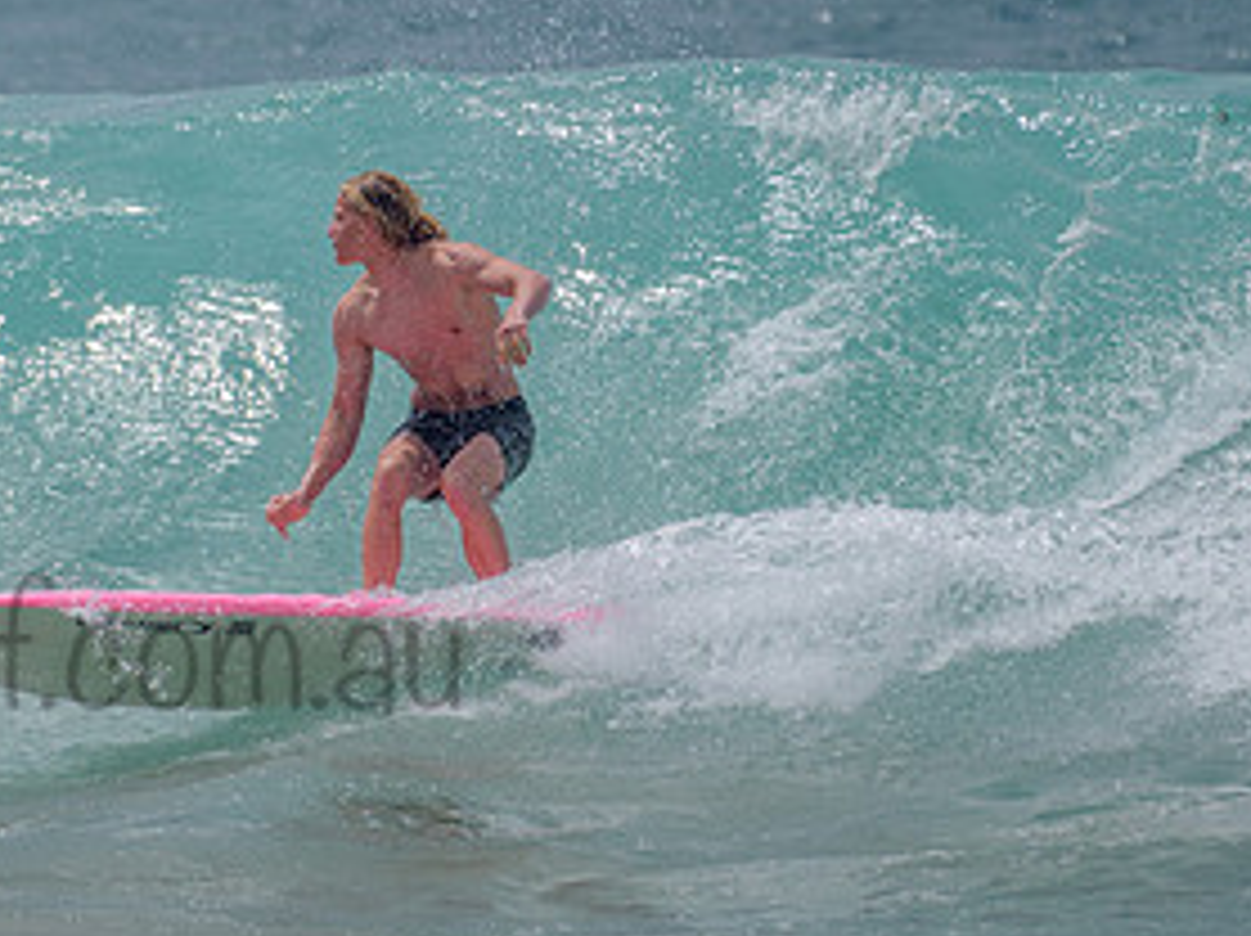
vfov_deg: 1.2
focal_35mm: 1233
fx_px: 44521
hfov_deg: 1.6
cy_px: 419
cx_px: 250
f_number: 5.6
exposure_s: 1/2000
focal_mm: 500
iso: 80
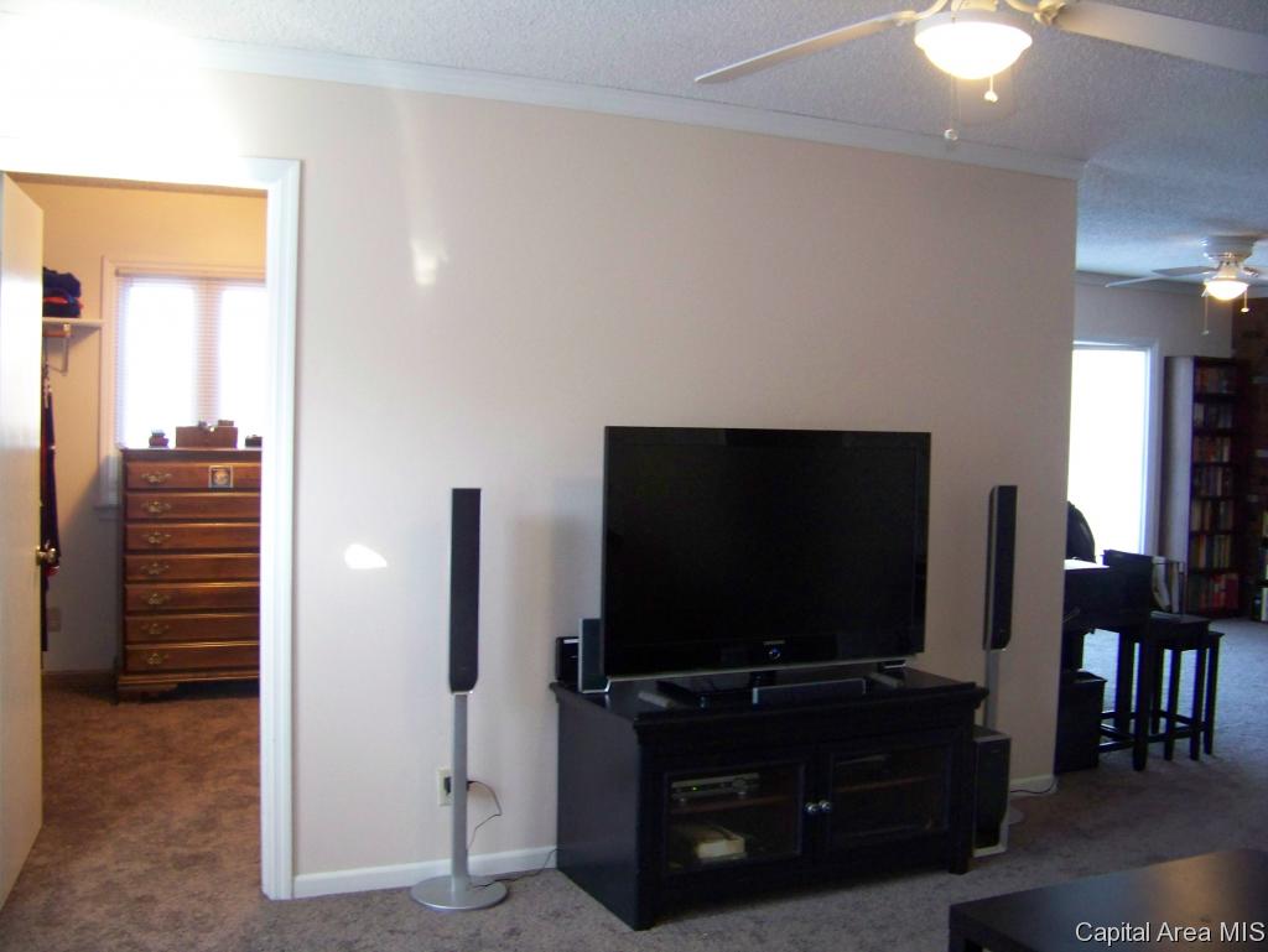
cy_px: 476
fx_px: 1319
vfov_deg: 39.7
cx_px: 634
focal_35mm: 36
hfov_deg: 51.3
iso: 200
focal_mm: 5.85
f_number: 2.8
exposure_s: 1/30
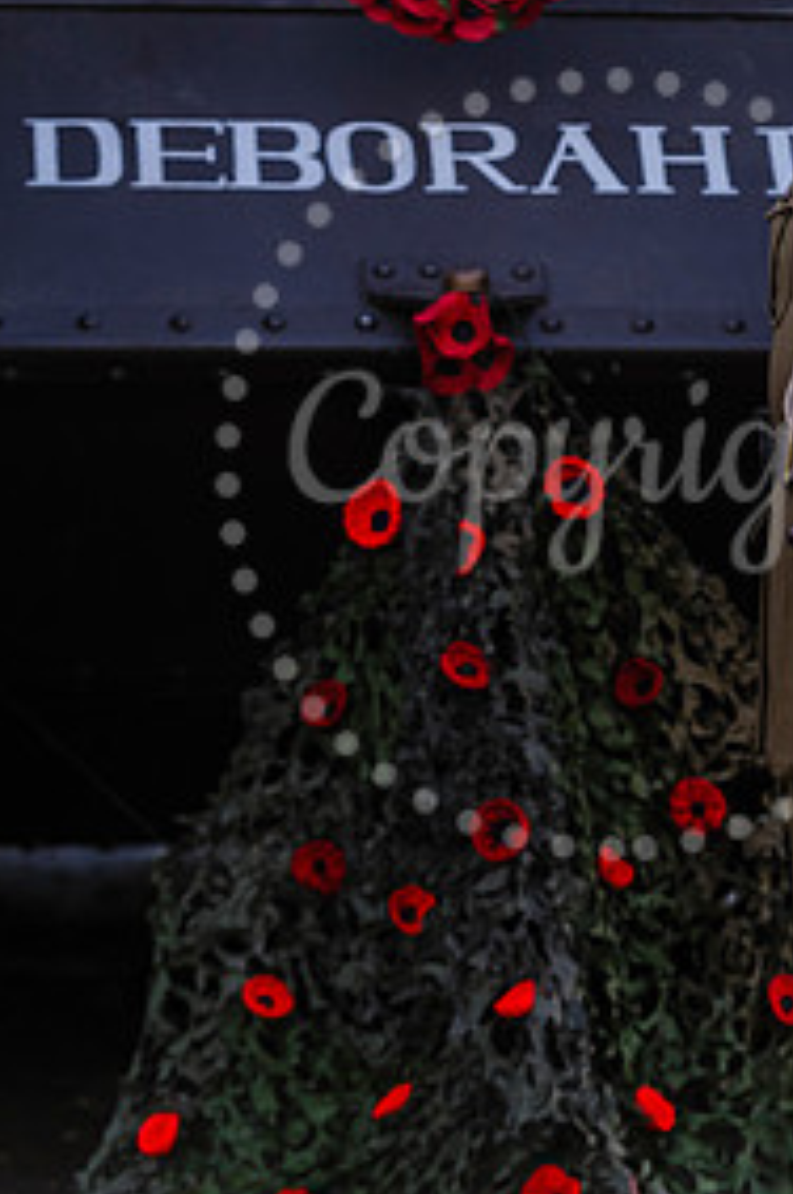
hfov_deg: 7.2
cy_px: 460
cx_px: 614
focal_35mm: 191
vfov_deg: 10.8
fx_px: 6326
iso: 1600
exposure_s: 1/125
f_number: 4
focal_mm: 120
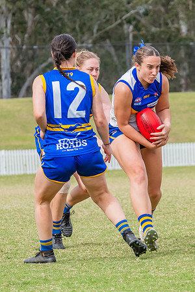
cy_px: 107
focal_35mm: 372
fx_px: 3021
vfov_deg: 5.5
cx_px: 157
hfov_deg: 3.7
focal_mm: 170
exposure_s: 1/1250
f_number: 9
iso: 800
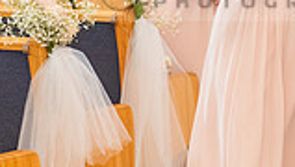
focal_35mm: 221
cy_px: -23
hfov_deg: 9.7
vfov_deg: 5.5
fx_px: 1731
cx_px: 247
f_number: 5
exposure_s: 1/100
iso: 1250
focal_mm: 58
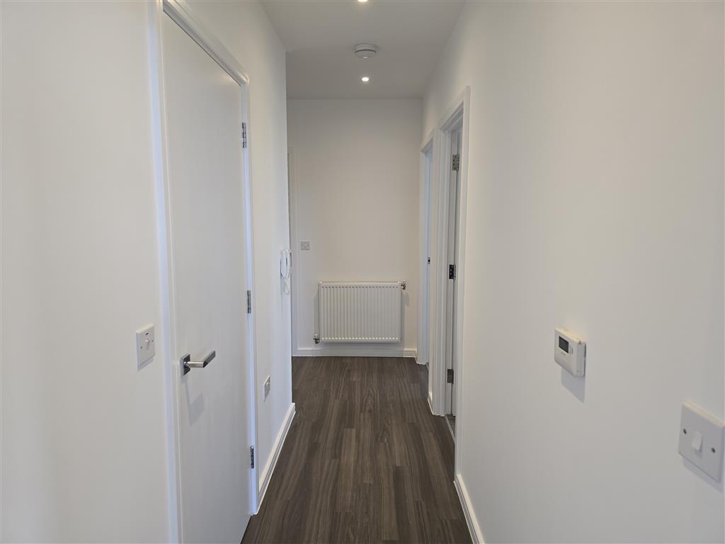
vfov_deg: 58.9
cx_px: 362
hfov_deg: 73.9
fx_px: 482
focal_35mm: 23
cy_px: 272
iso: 100
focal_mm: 6.3
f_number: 1.7
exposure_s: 1/100
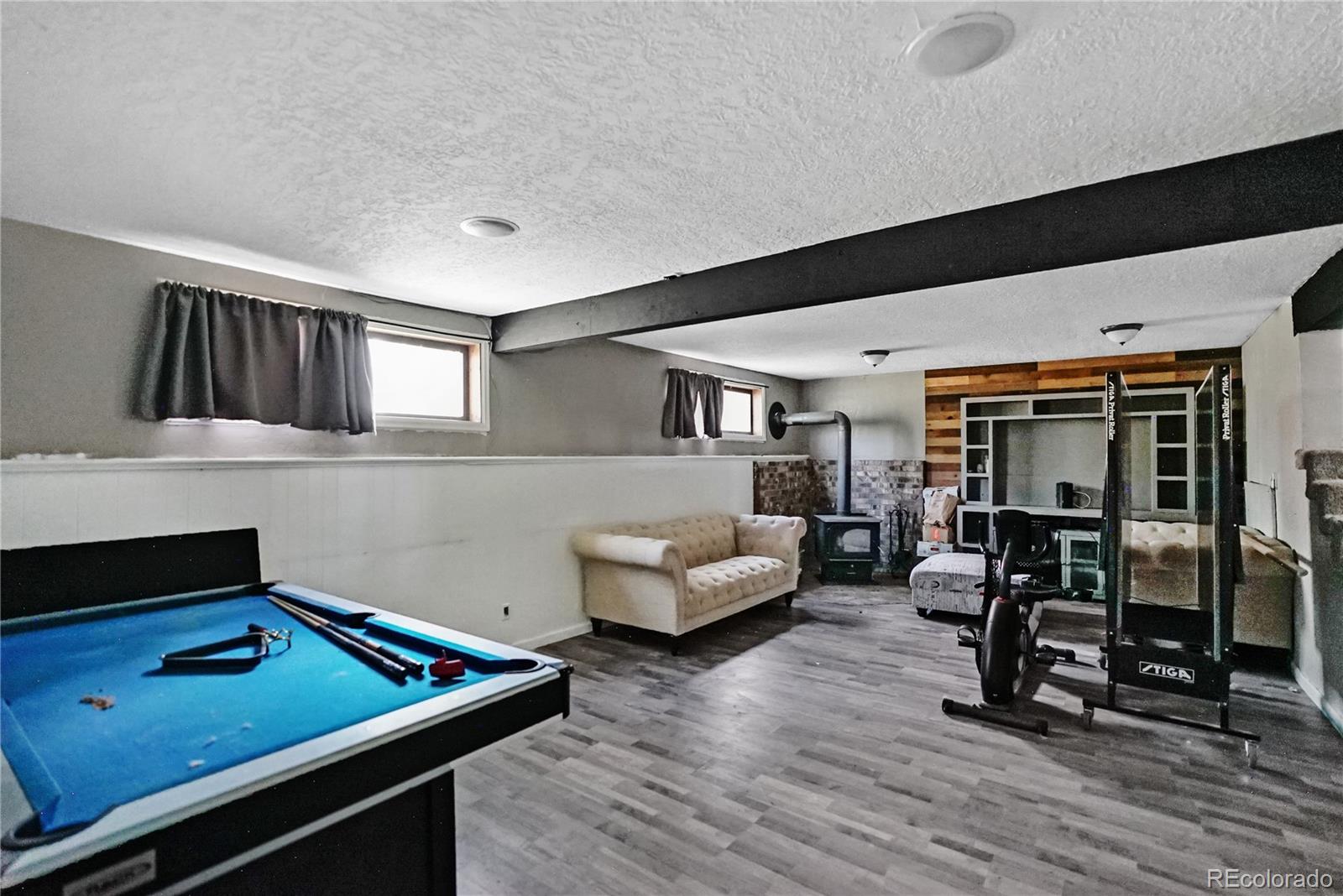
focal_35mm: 16
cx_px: 672
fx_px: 597
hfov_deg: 96.7
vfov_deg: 73.8
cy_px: 448
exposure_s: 1/160
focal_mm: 16
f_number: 2.8
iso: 5000
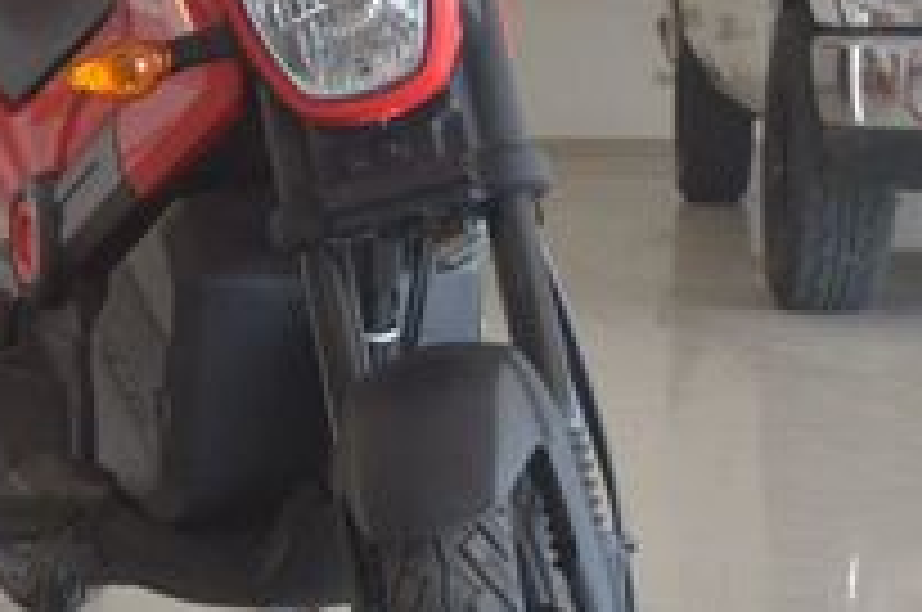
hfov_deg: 19.8
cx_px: 391
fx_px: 2634
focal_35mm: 103
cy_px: 220
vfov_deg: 13.2
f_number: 4
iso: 500
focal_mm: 22
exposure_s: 1/125
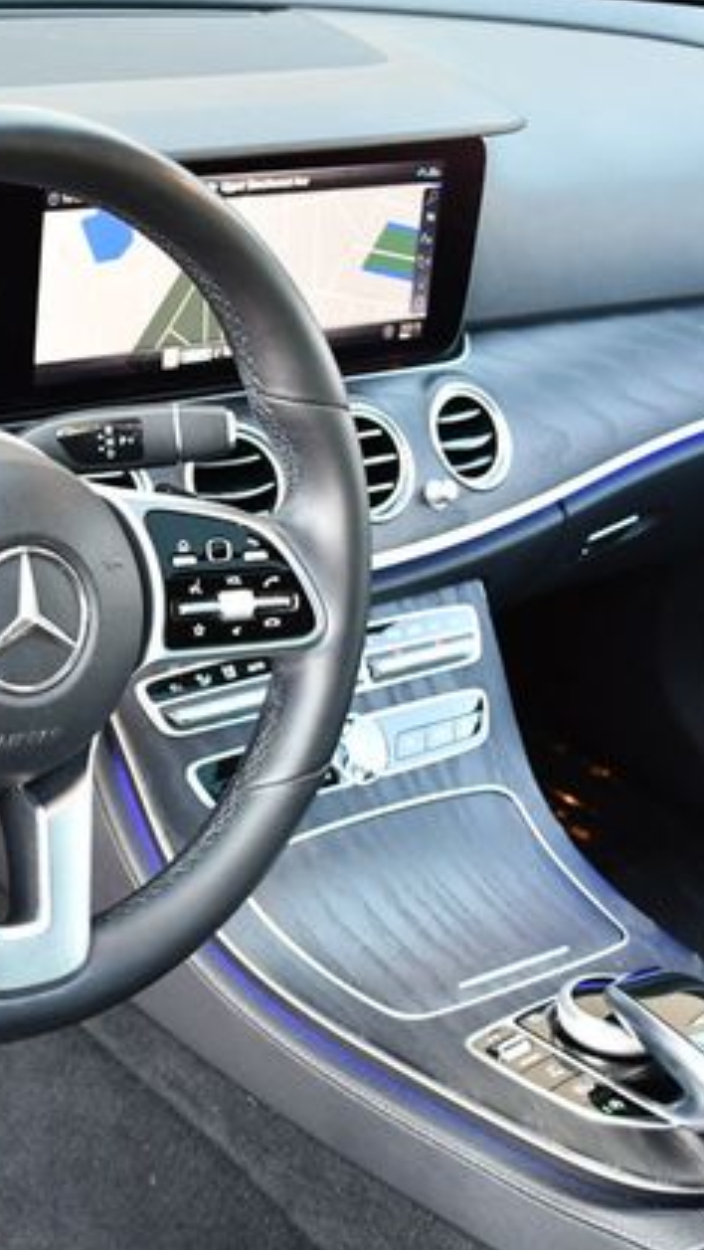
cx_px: -42
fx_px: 2122
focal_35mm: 64
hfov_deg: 18.2
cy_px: 629
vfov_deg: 32.8
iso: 1000
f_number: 3.8
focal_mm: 20
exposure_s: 1/125
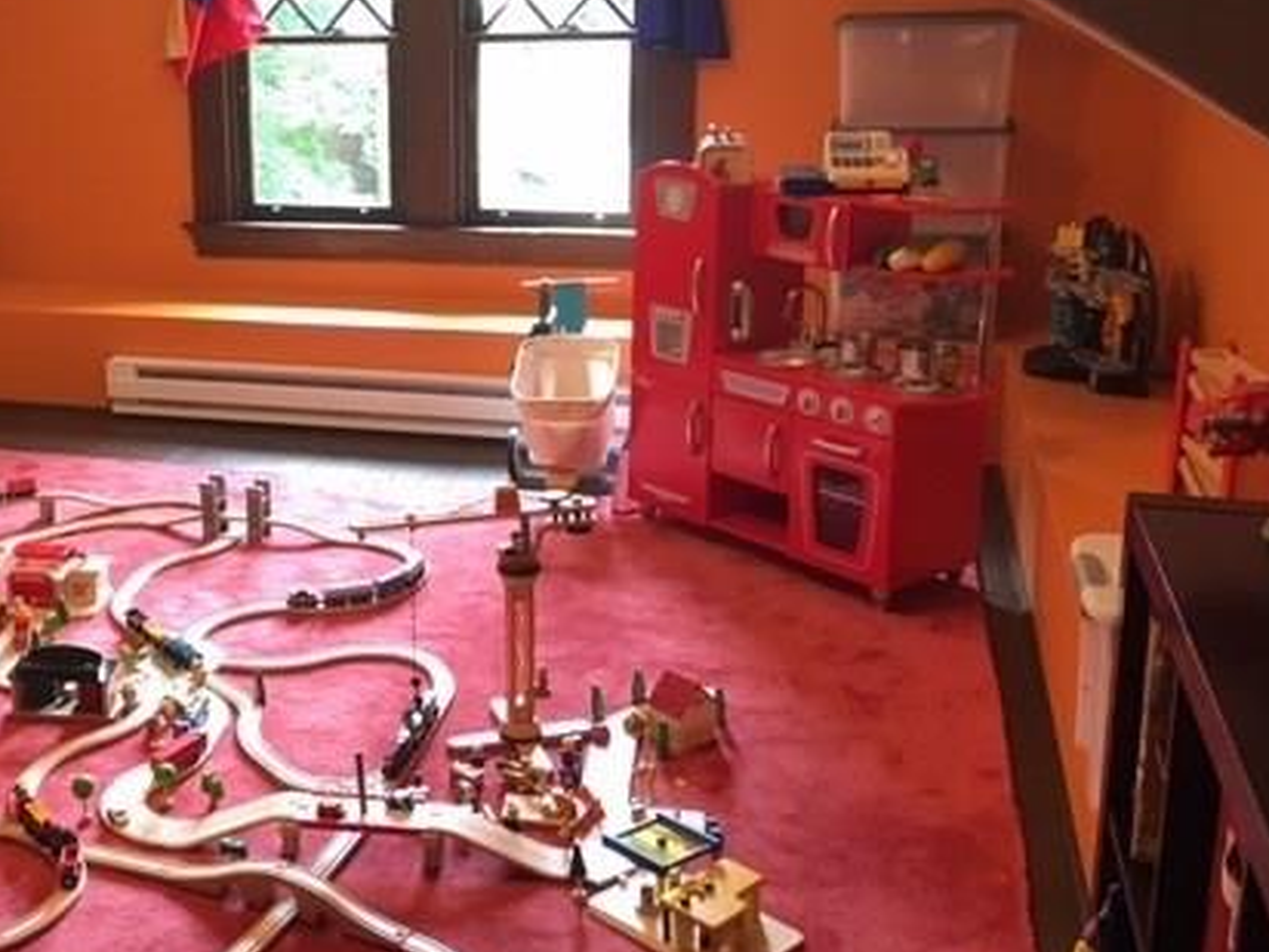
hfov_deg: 40.8
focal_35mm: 45
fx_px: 1650
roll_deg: +2.1
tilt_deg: -13.9
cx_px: 311
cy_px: 345
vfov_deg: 32.0
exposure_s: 1/15
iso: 50
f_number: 2.2
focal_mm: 4.15
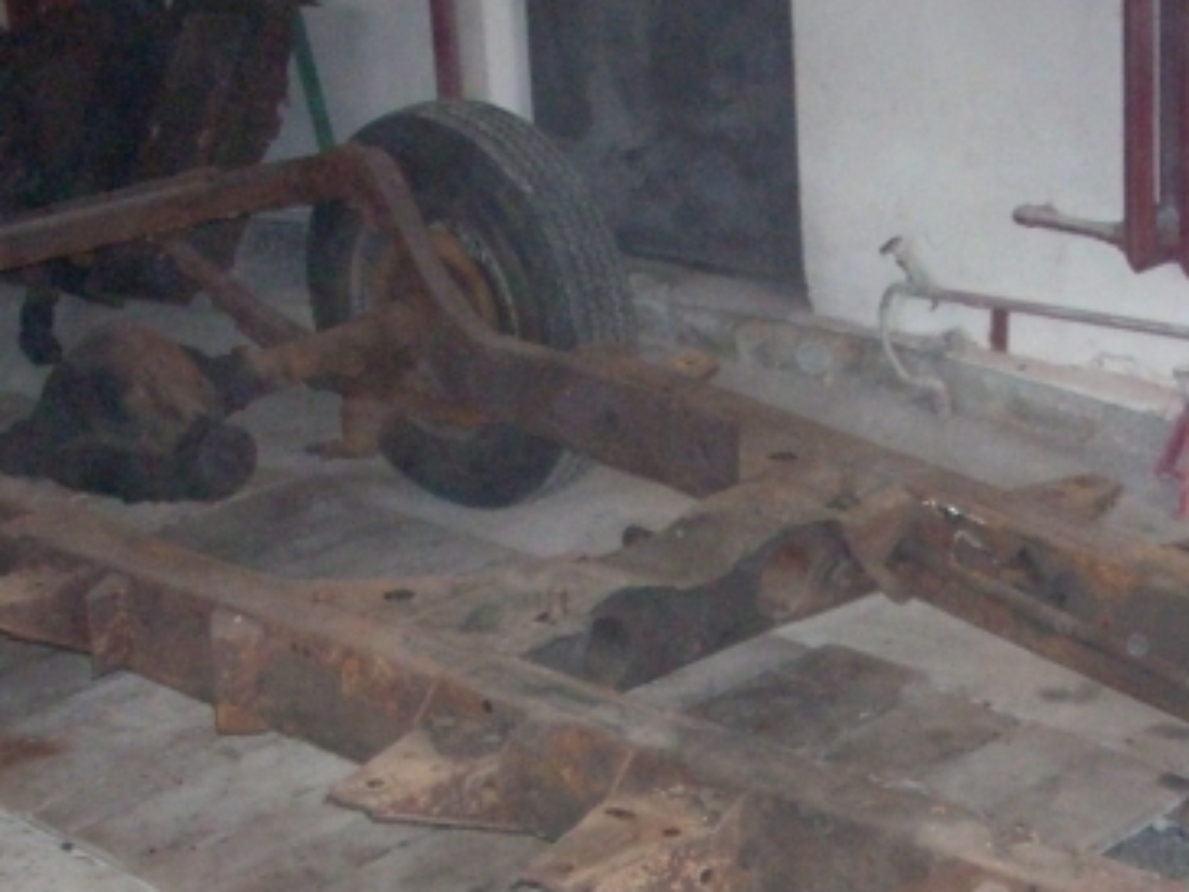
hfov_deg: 25.4
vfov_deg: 19.1
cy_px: 770
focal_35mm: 76
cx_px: 870
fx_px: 2611
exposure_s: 1/60
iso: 400
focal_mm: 6.2
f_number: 2.8
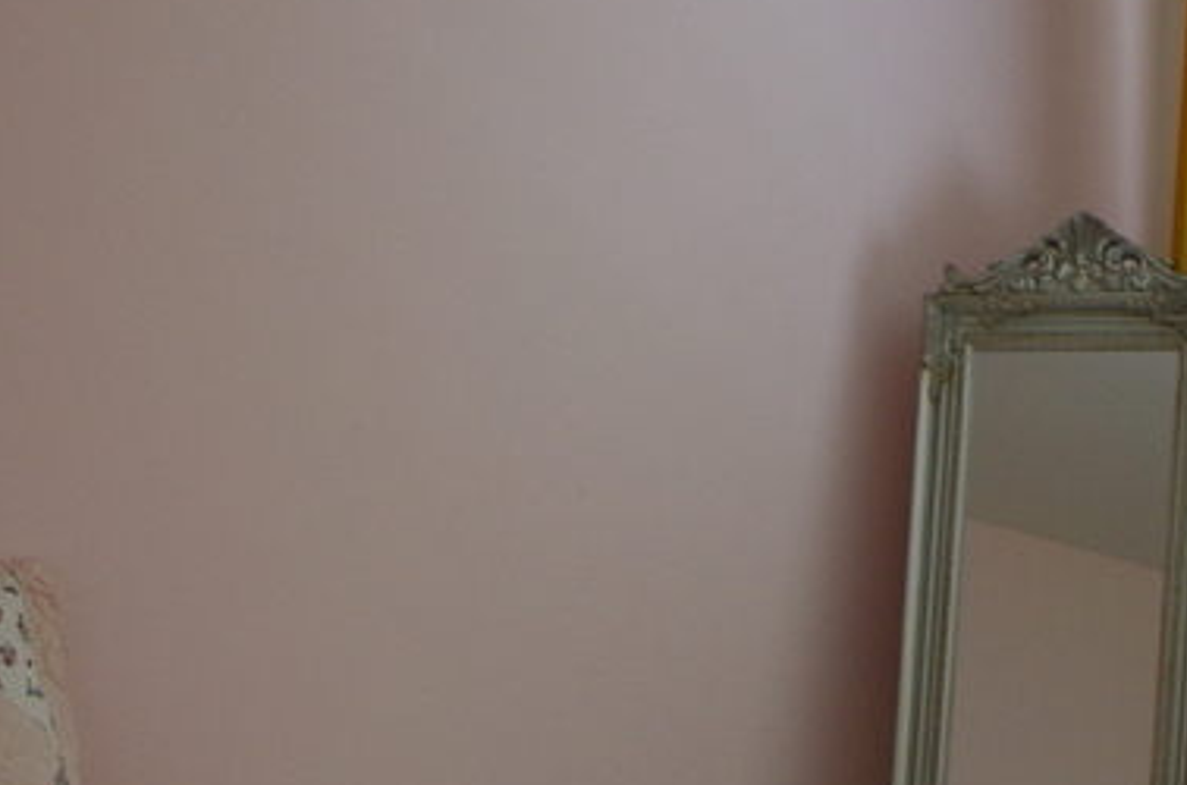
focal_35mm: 84
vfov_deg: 15.8
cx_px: 144
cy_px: 816
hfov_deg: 23.7
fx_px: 2763
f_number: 4
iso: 800
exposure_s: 1/30
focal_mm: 21.25
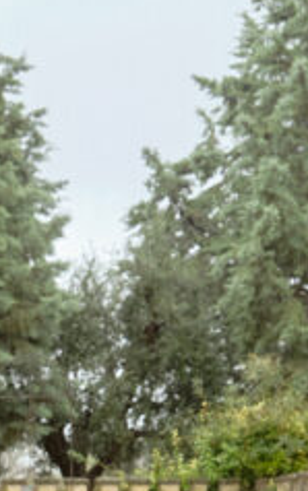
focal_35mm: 114
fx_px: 1529
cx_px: -285
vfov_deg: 17.4
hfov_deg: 10.6
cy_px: 600
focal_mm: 32
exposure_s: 1/125
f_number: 4
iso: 400
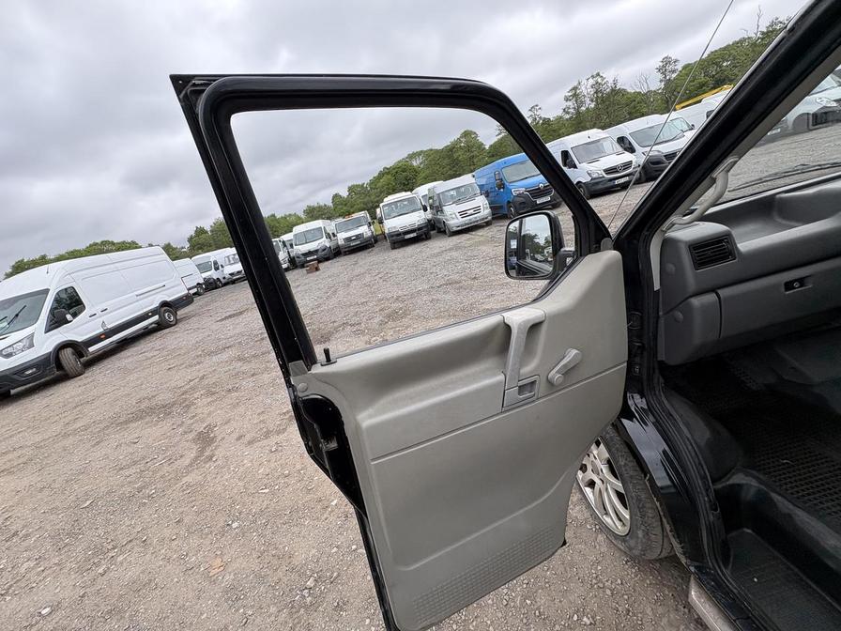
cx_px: 420
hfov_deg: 102.1
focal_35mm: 14
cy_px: 316
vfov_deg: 85.7
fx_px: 340
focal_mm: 2.22
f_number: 2.2
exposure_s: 1/414
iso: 40
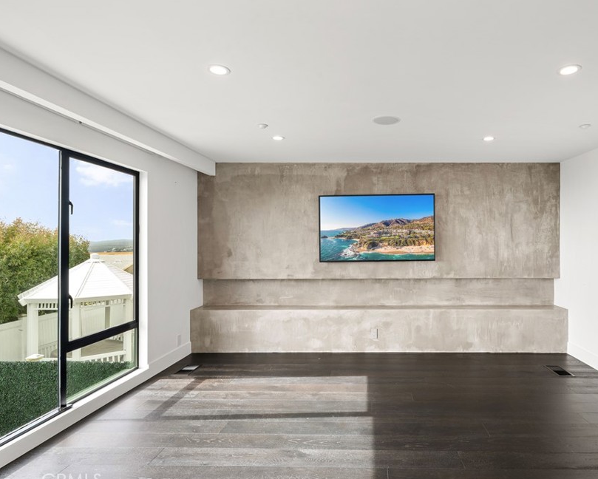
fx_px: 336
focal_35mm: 19
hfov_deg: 82.3
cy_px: 238
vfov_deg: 70.9
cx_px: 358
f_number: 11
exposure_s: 1/5
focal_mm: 16
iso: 64
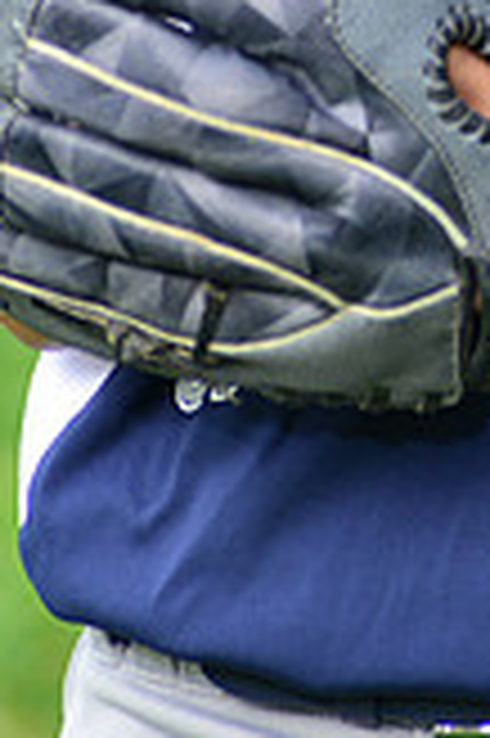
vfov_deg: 2.9
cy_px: -266
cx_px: 600
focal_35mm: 709
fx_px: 14505
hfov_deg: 1.9
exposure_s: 1/200
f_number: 5.6
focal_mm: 200
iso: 320
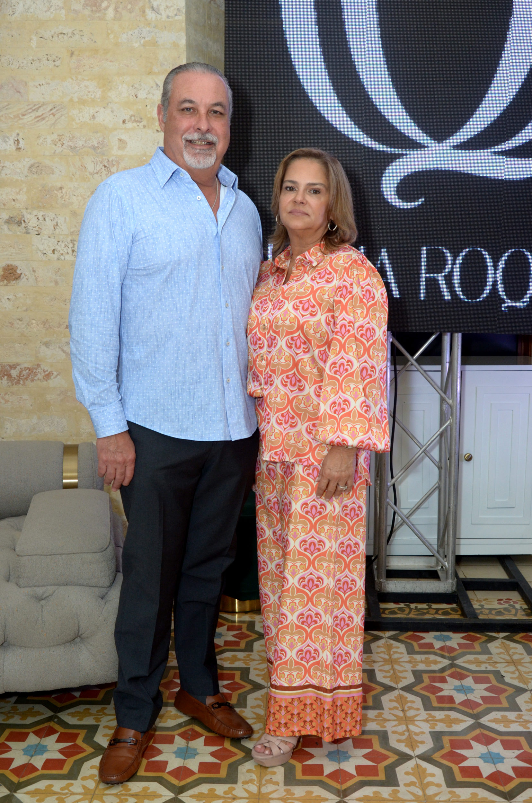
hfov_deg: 35.3
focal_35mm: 38
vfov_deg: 51.4
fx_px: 835
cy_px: 402
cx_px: 266
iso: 800
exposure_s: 1/125
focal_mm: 25
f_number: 5.6
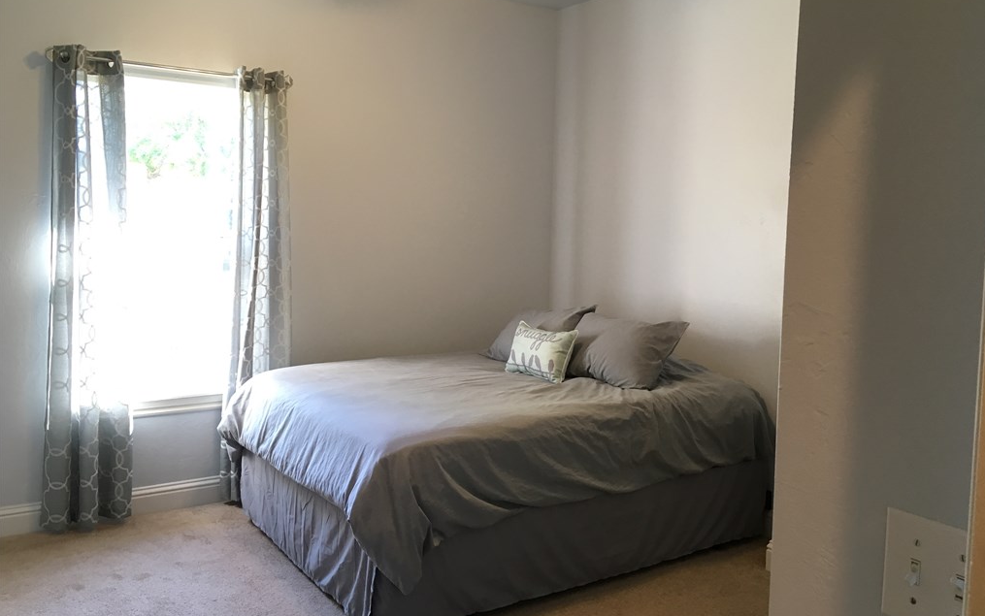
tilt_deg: -4.5
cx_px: 495
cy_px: 282
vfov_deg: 40.6
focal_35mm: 31
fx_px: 832
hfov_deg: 61.2
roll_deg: -1.3
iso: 80
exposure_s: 1/30
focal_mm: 4.15
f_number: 2.2
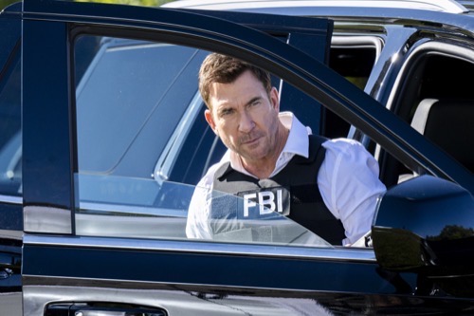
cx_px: 237
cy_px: 158
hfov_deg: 8.6
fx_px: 3159
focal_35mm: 240
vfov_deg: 5.7
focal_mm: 160
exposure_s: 1/1600
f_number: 5.6
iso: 1000
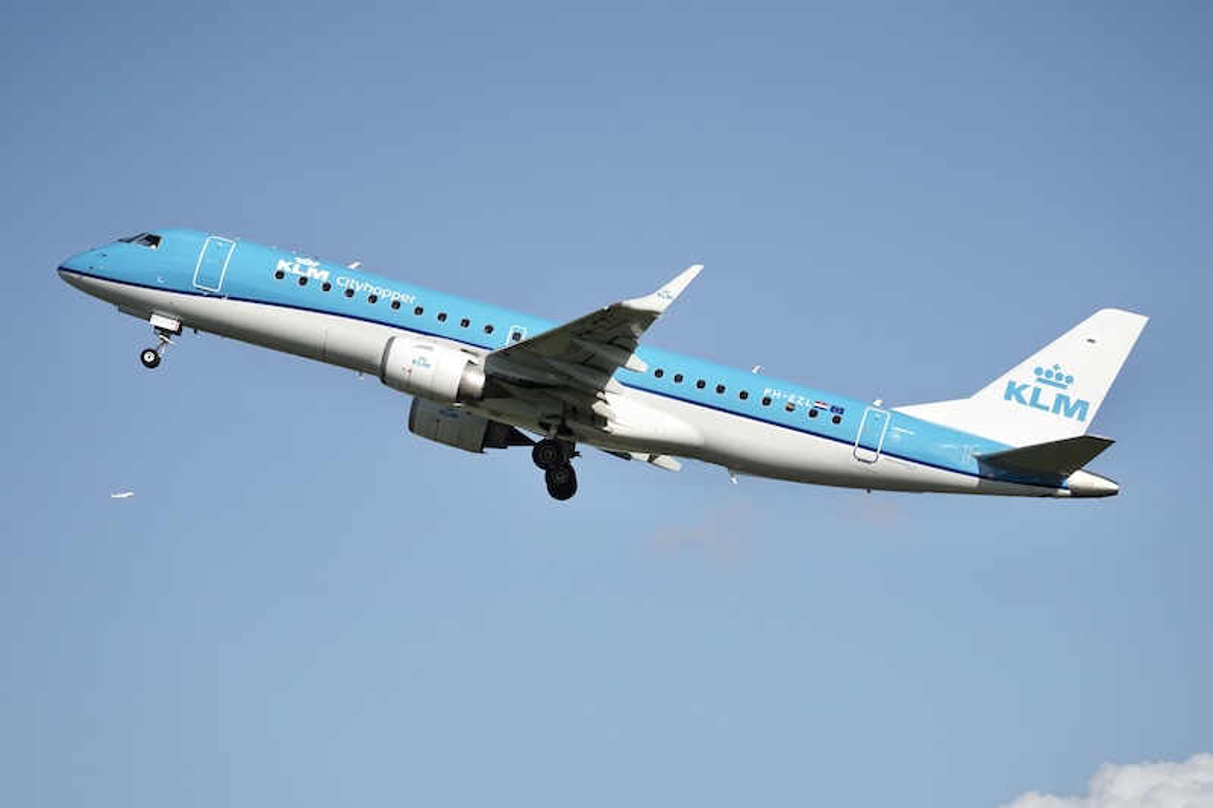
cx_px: 606
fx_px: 5356
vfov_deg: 8.6
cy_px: 404
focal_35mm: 159
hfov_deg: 12.9
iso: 160
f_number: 5.6
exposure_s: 1/1600
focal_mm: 159
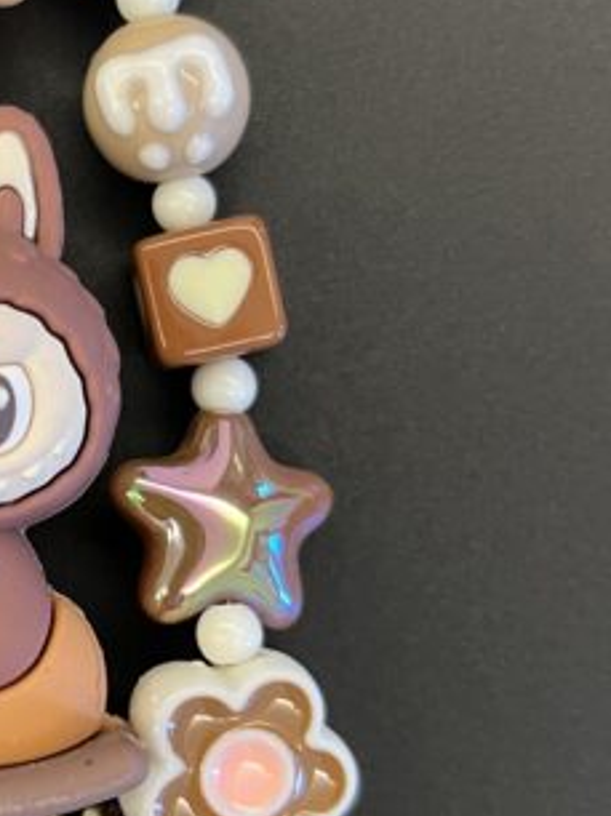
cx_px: -61
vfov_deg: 28.6
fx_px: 1603
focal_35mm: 68
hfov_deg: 20.6
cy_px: 432
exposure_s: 1/50
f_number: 1.5
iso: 200
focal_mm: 5.7
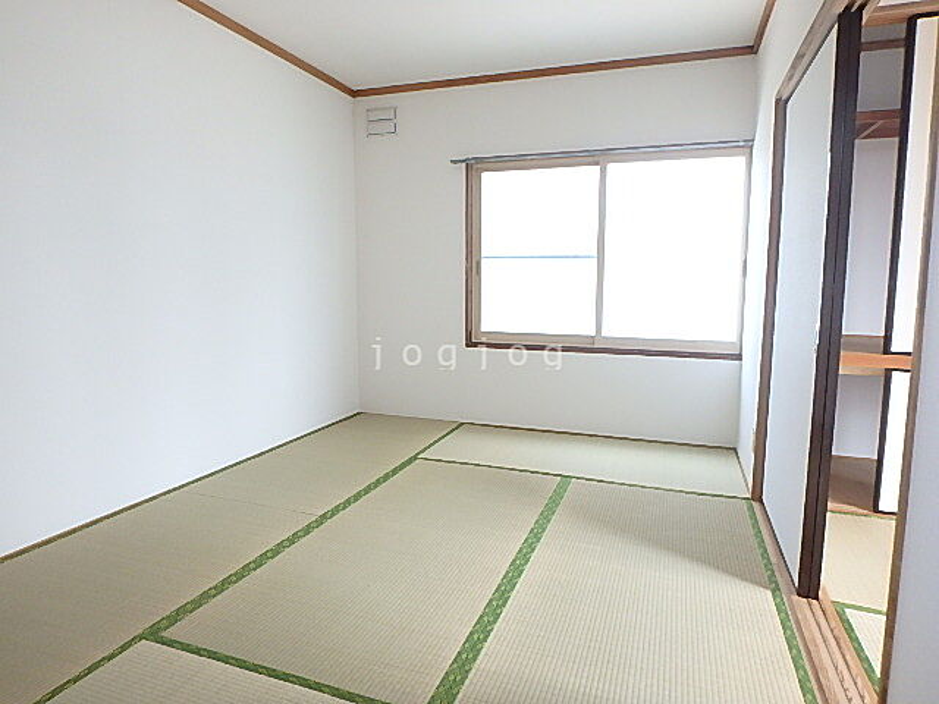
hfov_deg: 79.0
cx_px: 470
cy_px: 352
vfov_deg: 63.4
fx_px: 570
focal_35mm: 21
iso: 250
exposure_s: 1/30
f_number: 3.5
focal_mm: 3.7
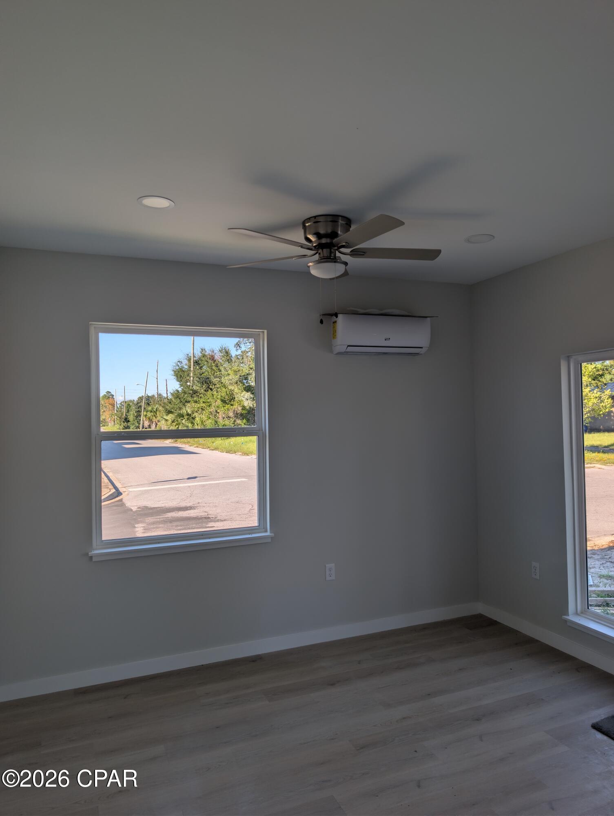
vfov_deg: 71.5
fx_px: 566
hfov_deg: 56.9
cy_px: 408
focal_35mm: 24
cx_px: 307
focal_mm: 6.9
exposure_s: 1/304
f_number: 1.68
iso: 22
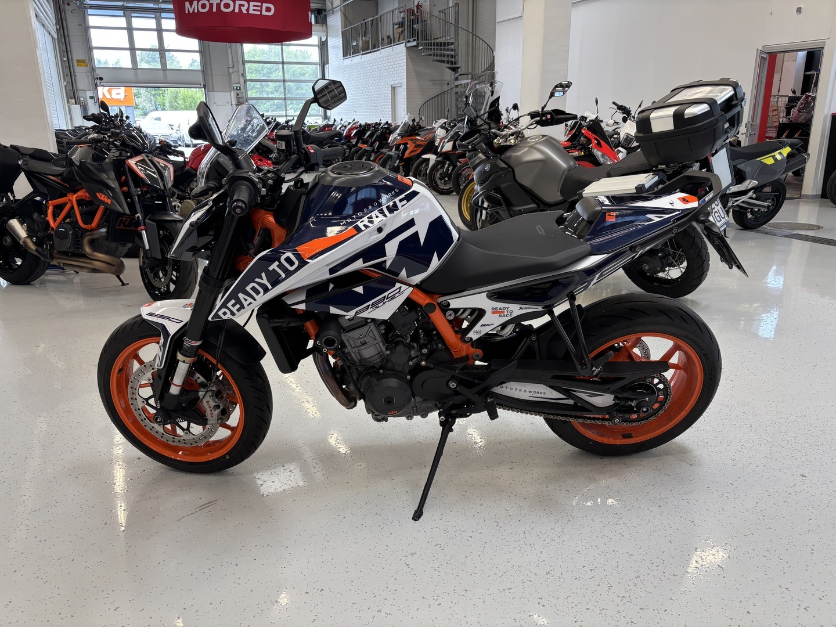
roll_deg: +0.0
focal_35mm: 26
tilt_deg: -17.5
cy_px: 314
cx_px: 418
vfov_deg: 53.1
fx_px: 628
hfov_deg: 67.3
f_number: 1.6
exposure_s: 1/100
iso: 80
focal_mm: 5.96
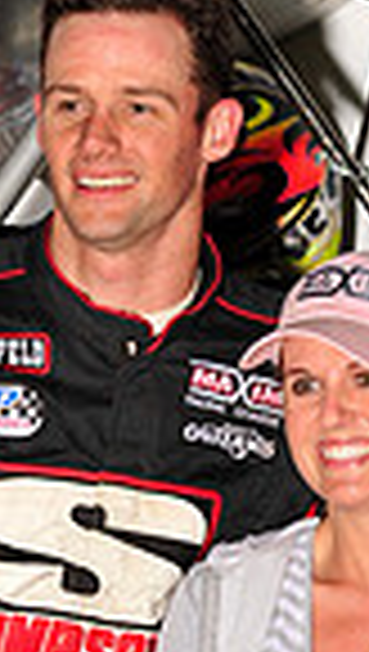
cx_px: 72
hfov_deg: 2.8
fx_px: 7605
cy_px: 967
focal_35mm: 439
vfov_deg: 4.9
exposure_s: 1/250
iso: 500
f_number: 5.6
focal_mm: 105
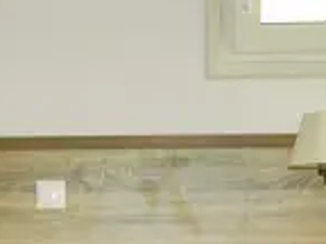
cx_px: 66
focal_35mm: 118
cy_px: 256
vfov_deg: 12.4
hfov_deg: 16.6
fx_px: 1111
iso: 250
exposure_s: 1/500
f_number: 3.5
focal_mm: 24
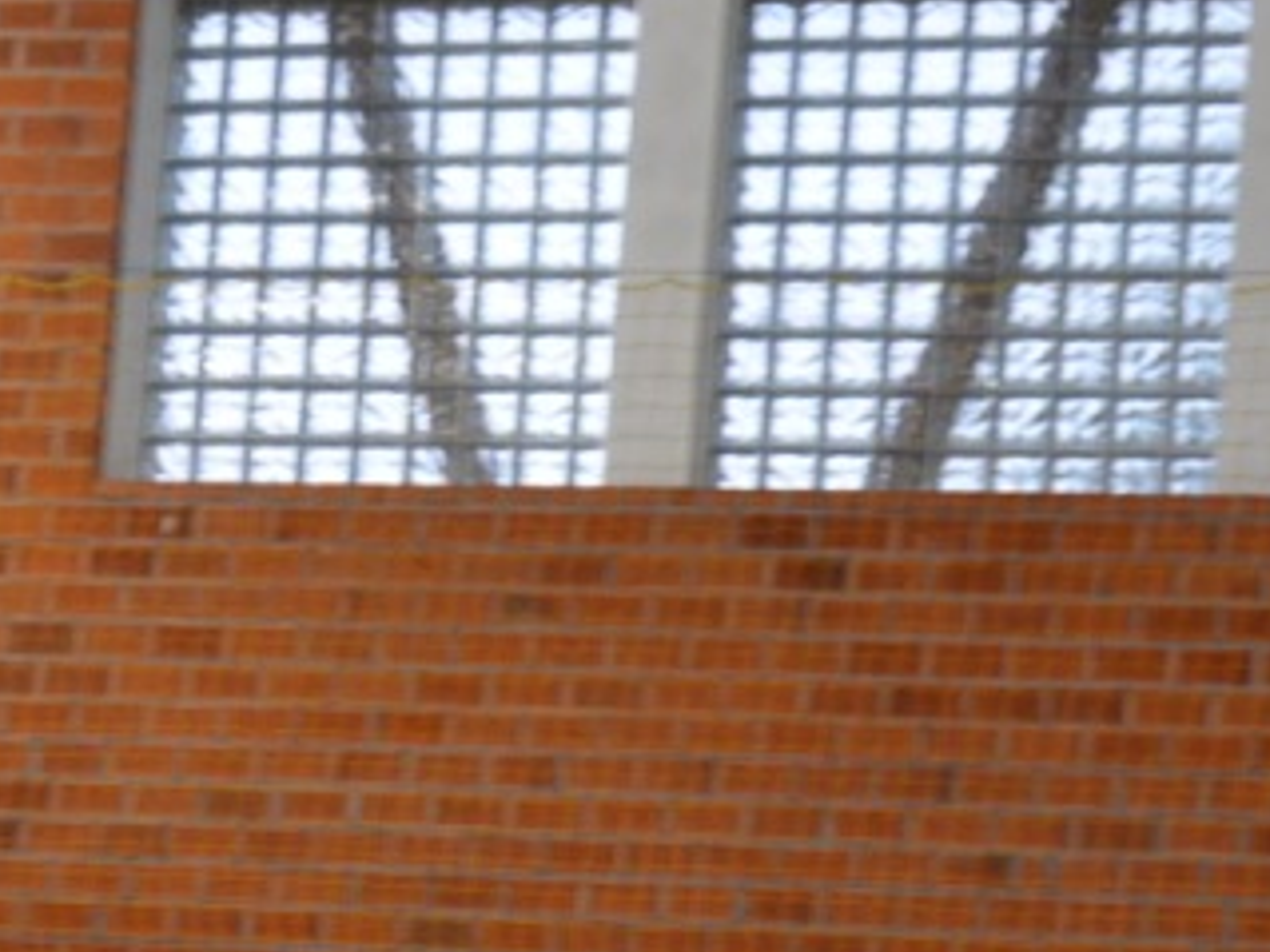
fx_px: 5924
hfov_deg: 12.1
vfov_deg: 9.0
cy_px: 1314
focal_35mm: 162
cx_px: 44
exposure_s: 1/60
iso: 1250
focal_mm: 35
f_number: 4.5
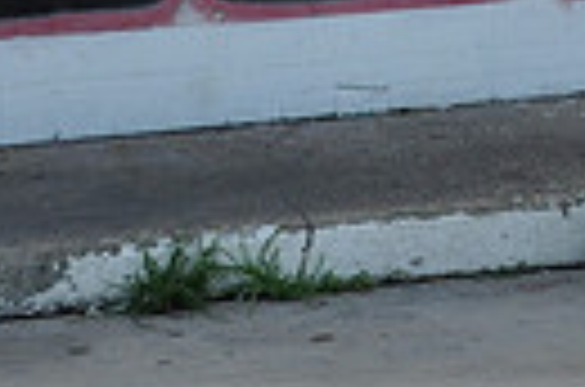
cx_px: 922
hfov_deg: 9.6
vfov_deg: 6.4
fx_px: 3376
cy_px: -421
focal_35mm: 208
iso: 200
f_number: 10
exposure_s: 1/100
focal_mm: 31
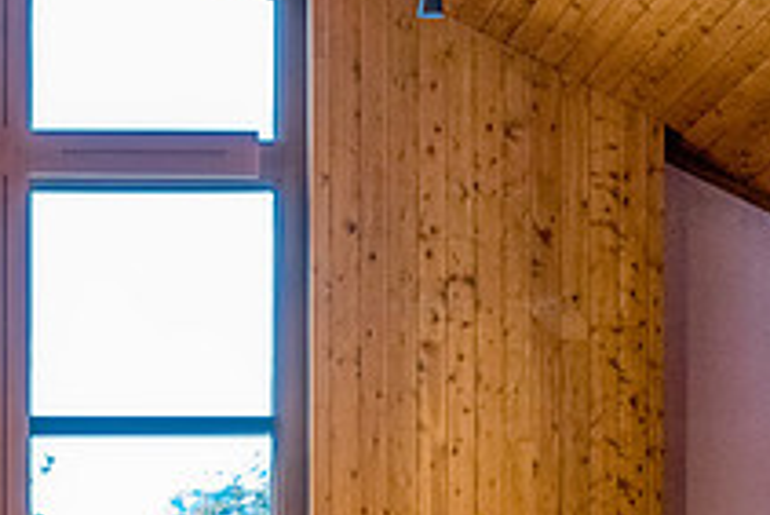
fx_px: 2354
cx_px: 4
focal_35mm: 110
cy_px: 619
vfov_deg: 12.2
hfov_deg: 18.1
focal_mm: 40
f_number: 5
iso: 5000
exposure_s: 1/125
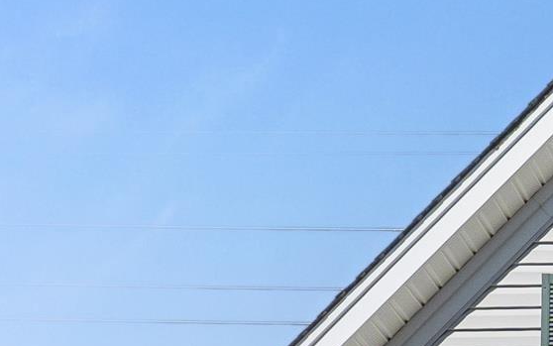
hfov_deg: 20.6
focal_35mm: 75
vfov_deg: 14.4
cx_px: 952
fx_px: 1135
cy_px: 693
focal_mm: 11
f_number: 5.6
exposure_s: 1/2000
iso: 200
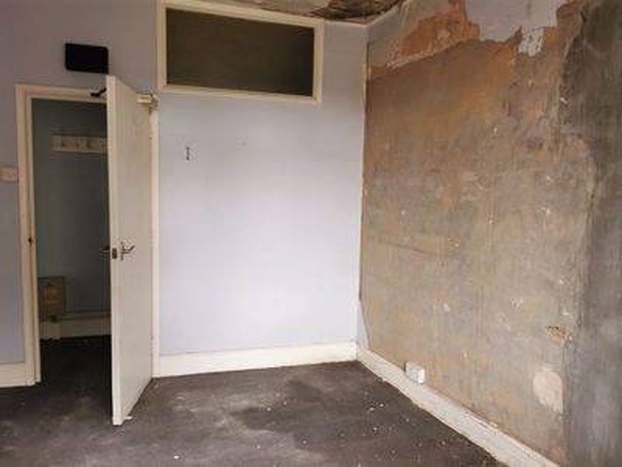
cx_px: 311
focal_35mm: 27
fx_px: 485
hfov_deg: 65.3
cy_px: 234
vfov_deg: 51.4
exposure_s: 1/50
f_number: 1.6
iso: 320
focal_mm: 5.56
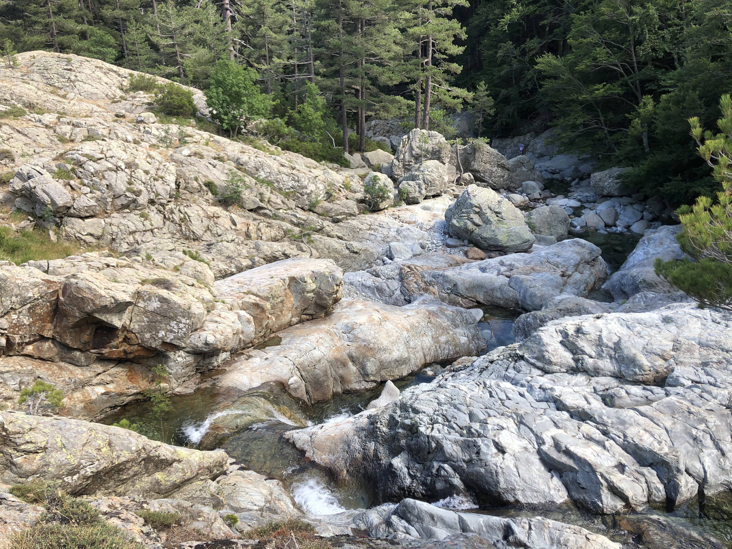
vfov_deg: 49.7
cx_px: 366
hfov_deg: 63.4
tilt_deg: -26.0
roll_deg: +1.7
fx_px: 592
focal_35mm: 28
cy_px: 274
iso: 20
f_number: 1.8
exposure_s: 1/271
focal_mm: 4
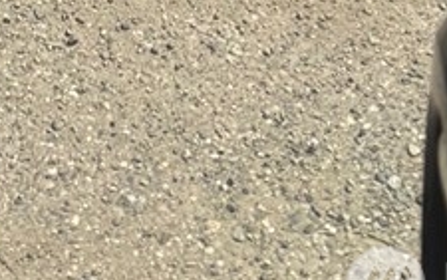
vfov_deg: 5.3
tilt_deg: -7.7
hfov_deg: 10.6
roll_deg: +1.3
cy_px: -1209
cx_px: -455
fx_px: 2207
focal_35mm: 181
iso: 80
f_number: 1.78
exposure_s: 1/4310
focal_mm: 6.76
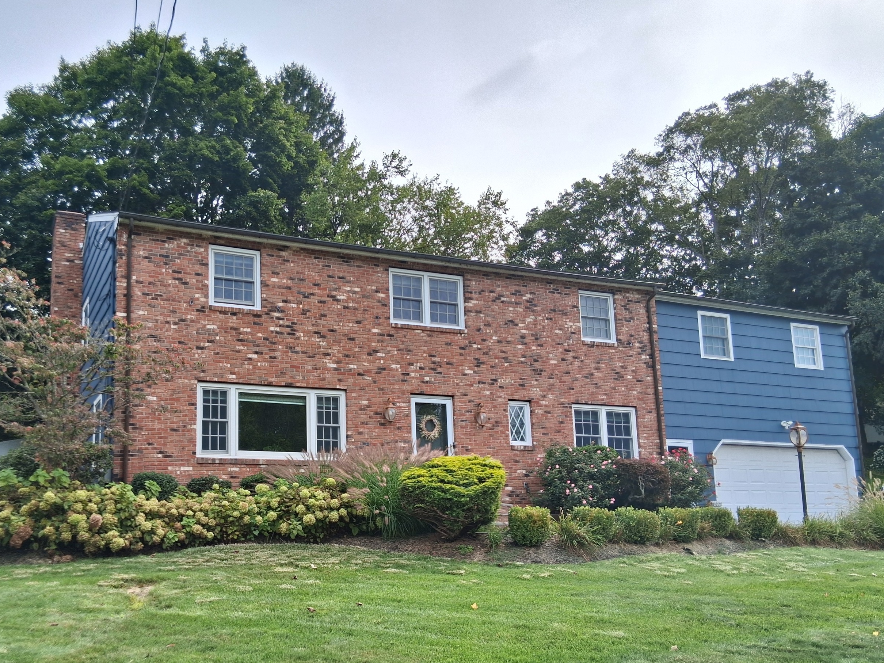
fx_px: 843
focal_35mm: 33
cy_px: 408
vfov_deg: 42.7
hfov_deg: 54.9
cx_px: 346
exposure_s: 1/437
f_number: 1.8
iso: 25
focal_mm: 3.98
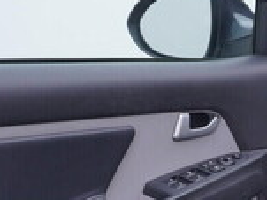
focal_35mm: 126
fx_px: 971
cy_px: 157
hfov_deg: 15.4
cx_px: 272
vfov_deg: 11.7
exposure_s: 1/60
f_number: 3.5
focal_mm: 24
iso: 125
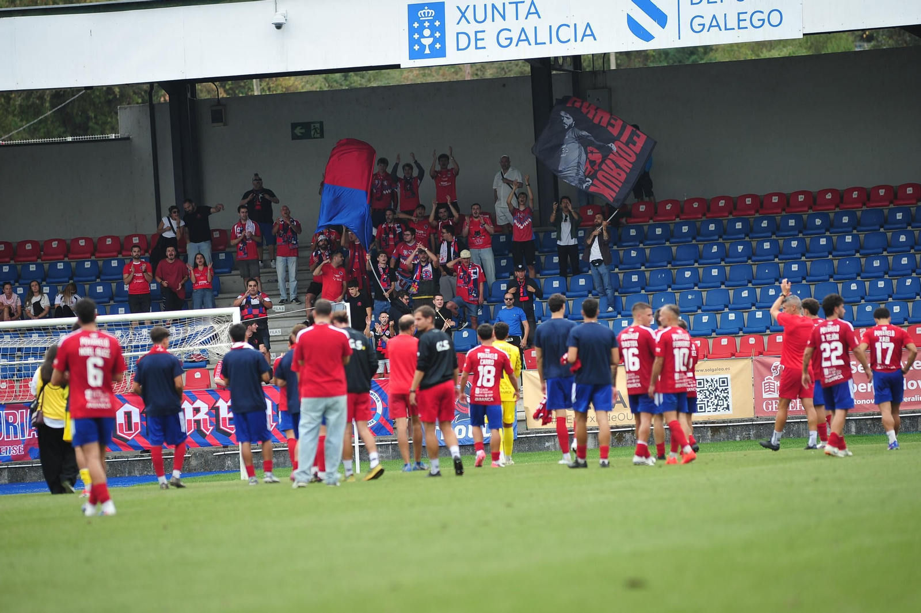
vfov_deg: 4.6
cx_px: 460
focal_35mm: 300
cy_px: 306
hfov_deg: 6.9
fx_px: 7671
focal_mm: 300
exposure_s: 1/1000
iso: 500
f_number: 3.5
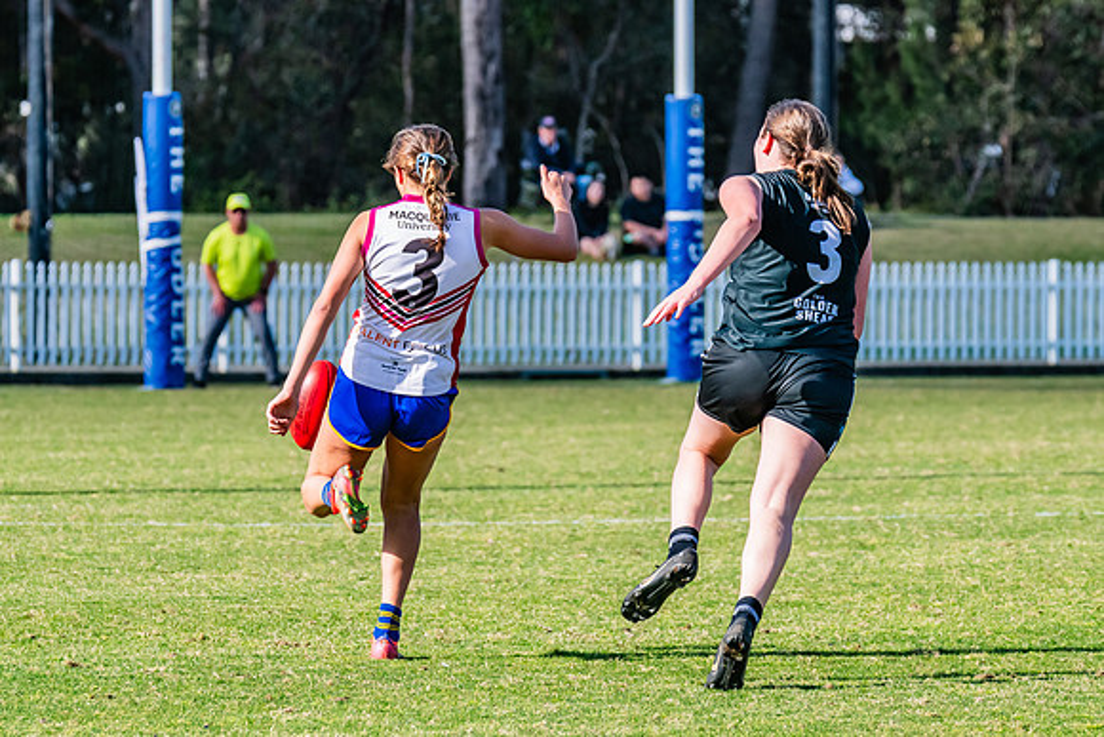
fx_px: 11987
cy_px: 237
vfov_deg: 3.5
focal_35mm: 391
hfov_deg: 5.3
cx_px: 398
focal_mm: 250
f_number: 8
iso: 800
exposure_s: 1/1600
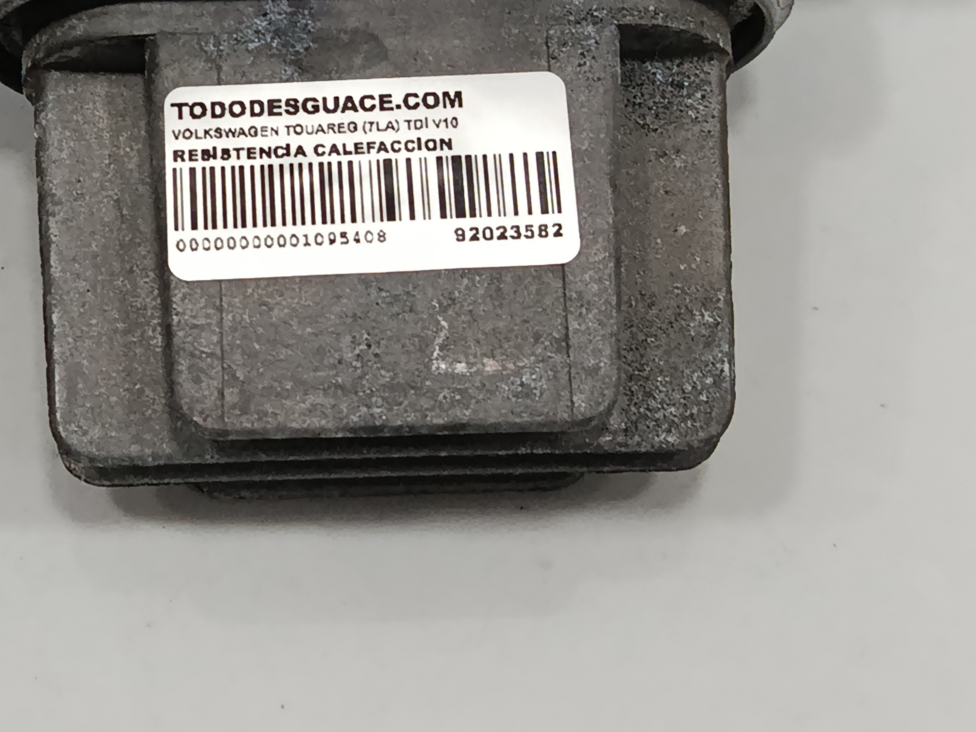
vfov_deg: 16.7
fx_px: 2453
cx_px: 345
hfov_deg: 22.4
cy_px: 42
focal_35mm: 87
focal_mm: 5.24
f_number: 1.7
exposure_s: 1/100
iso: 781
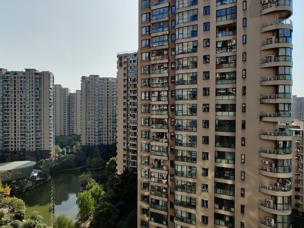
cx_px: 133
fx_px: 141
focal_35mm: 16
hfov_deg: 94.0
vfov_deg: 78.0
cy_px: 108
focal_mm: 2.25
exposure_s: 1/573
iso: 100
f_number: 2.2
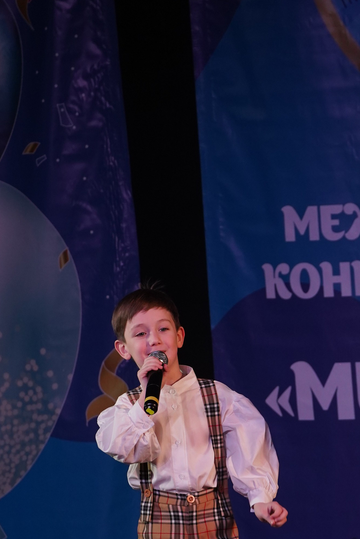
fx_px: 5310
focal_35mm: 354
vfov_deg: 5.8
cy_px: 452
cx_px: 304
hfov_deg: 3.9
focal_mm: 172
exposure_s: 1/400
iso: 2000
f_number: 5.6
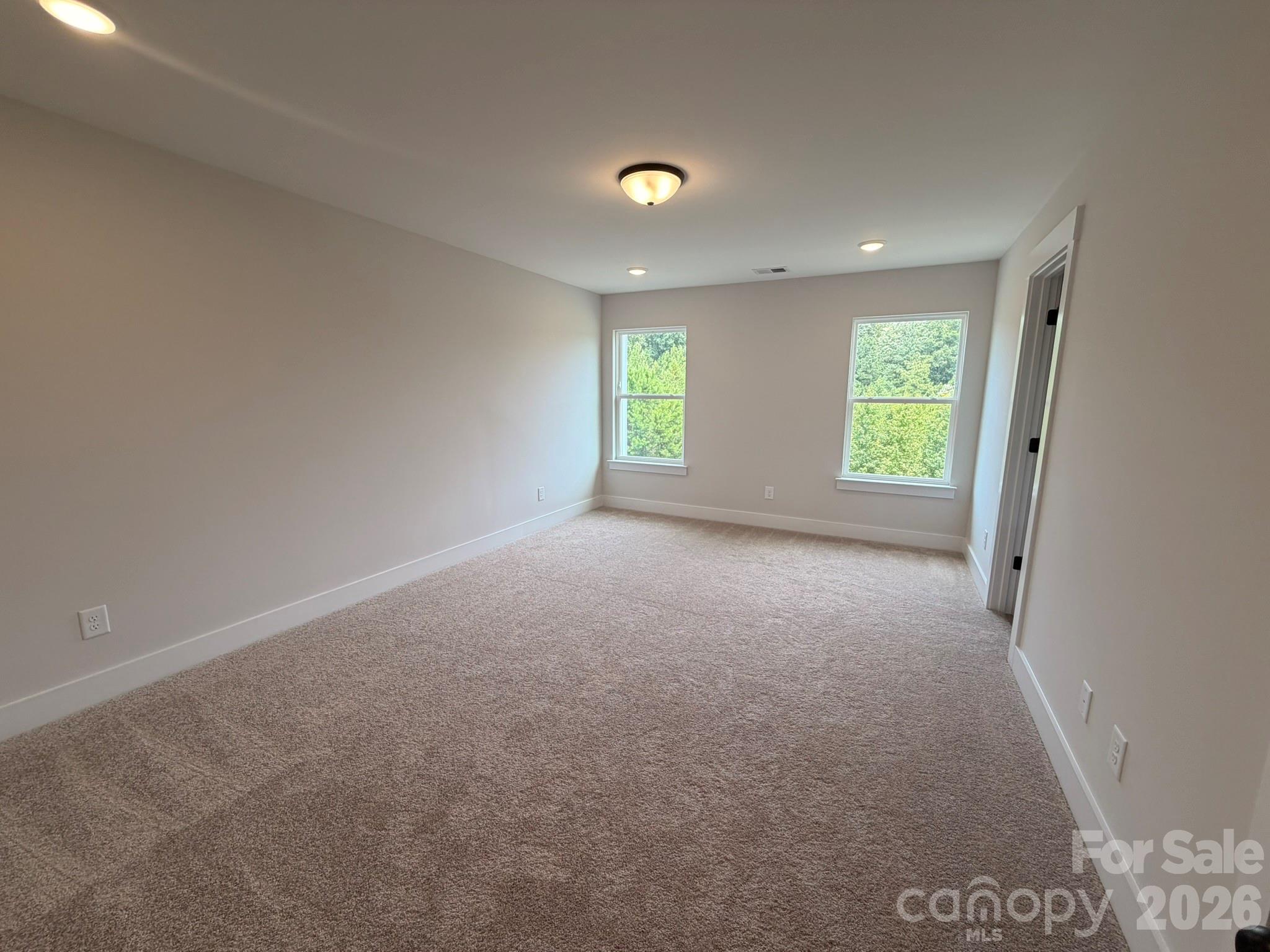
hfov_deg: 102.1
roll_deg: -0.7
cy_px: 476
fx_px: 514
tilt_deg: -9.3
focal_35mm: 14
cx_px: 635
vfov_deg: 85.7
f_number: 2.2
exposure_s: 1/120
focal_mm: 2.22
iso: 80
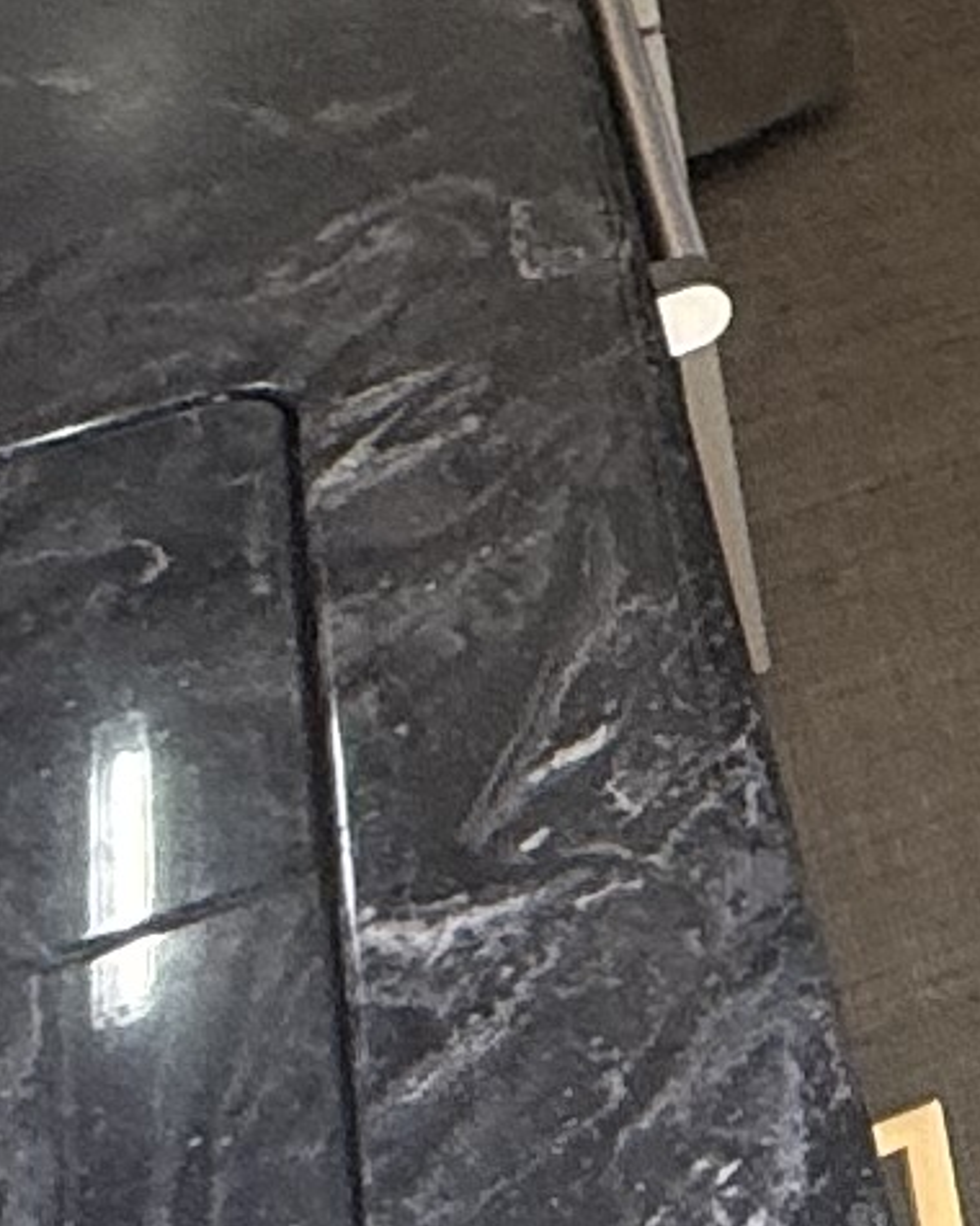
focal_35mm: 116
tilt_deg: -10.3
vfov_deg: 14.6
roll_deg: +4.2
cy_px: -981
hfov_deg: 9.7
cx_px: 3095
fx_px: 4206
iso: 50
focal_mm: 2.22
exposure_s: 1/99
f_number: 2.2
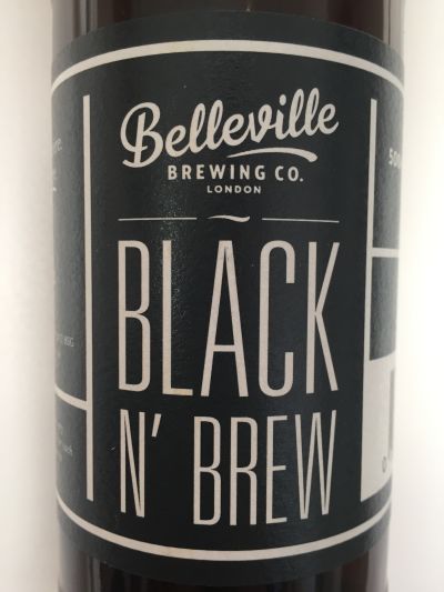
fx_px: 496
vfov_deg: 61.6
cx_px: 222
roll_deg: -1.3
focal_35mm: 29
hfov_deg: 48.2
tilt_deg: -3.4
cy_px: 296
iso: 125
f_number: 2.2
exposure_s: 1/33
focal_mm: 4.15
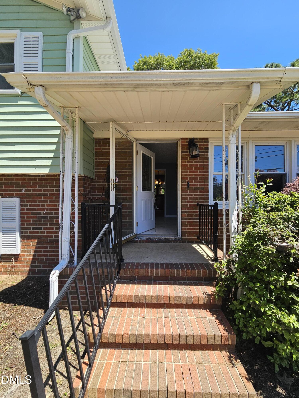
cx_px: 150
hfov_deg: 89.9
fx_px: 150
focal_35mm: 13
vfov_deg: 106.2
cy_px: 199
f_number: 2.2
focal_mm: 2.2
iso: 50
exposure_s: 1/907
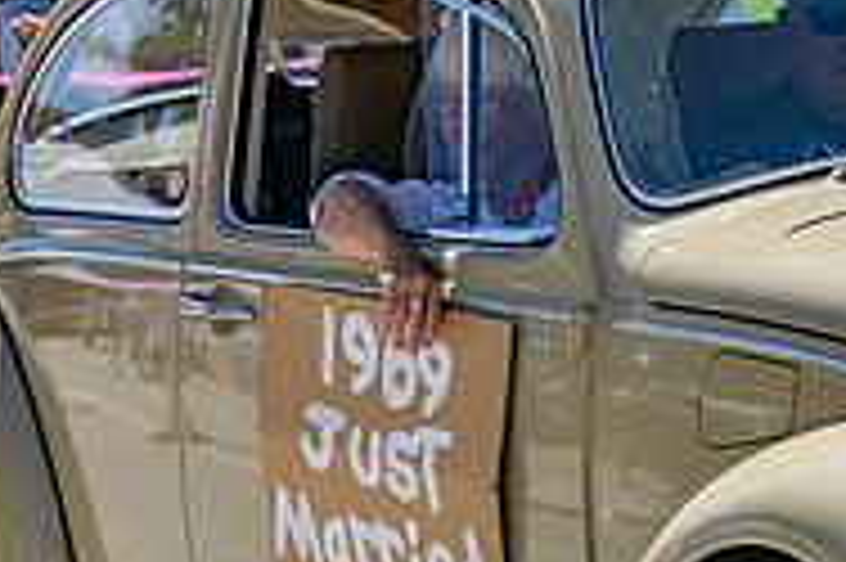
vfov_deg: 6.3
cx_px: 801
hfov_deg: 9.5
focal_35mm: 216
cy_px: 402
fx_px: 5071
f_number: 6.3
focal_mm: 70
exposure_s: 1/2000
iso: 400
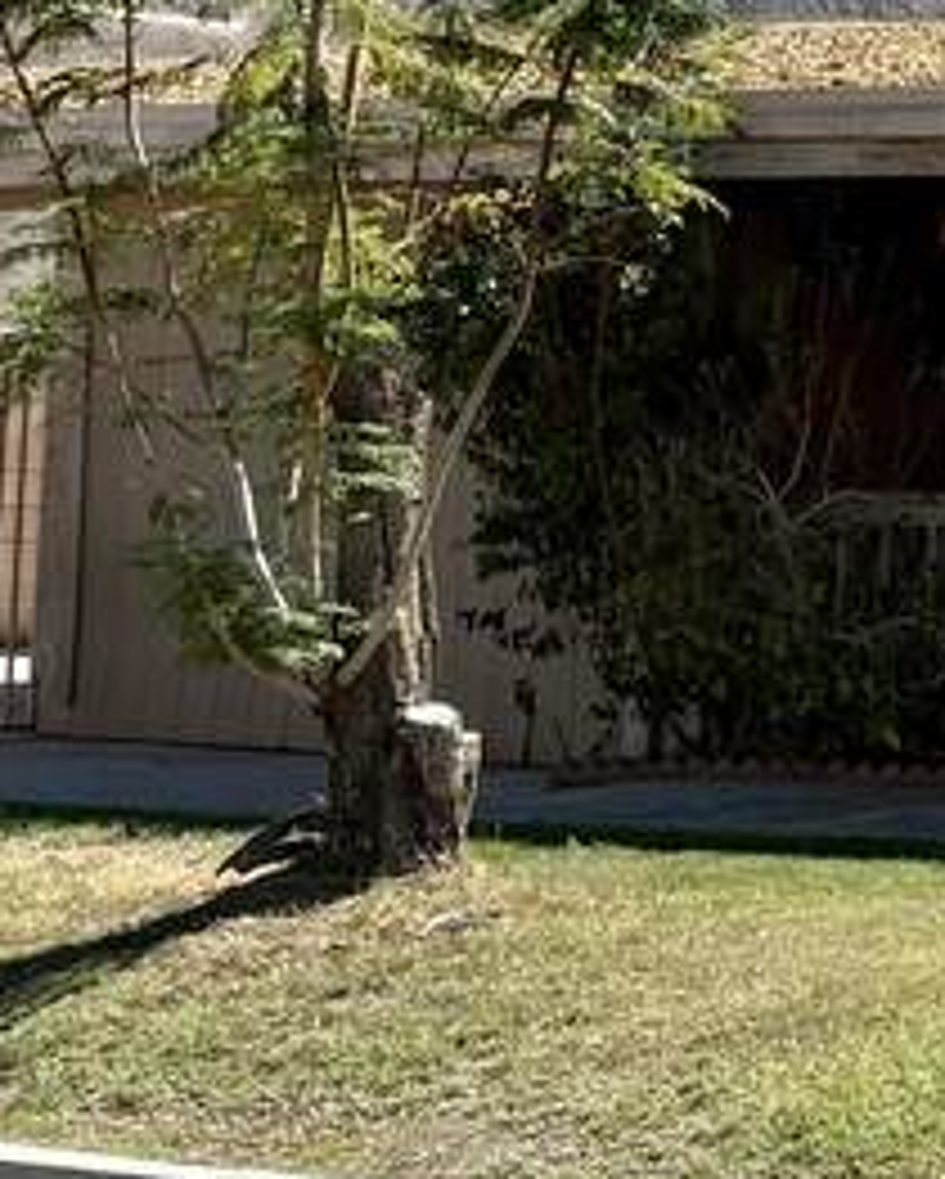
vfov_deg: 15.4
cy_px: 284
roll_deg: -0.5
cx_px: 2124
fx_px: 4330
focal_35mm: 124
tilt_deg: +3.0
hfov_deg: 10.9
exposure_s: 1/3623
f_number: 1.6
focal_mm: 5.96
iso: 50
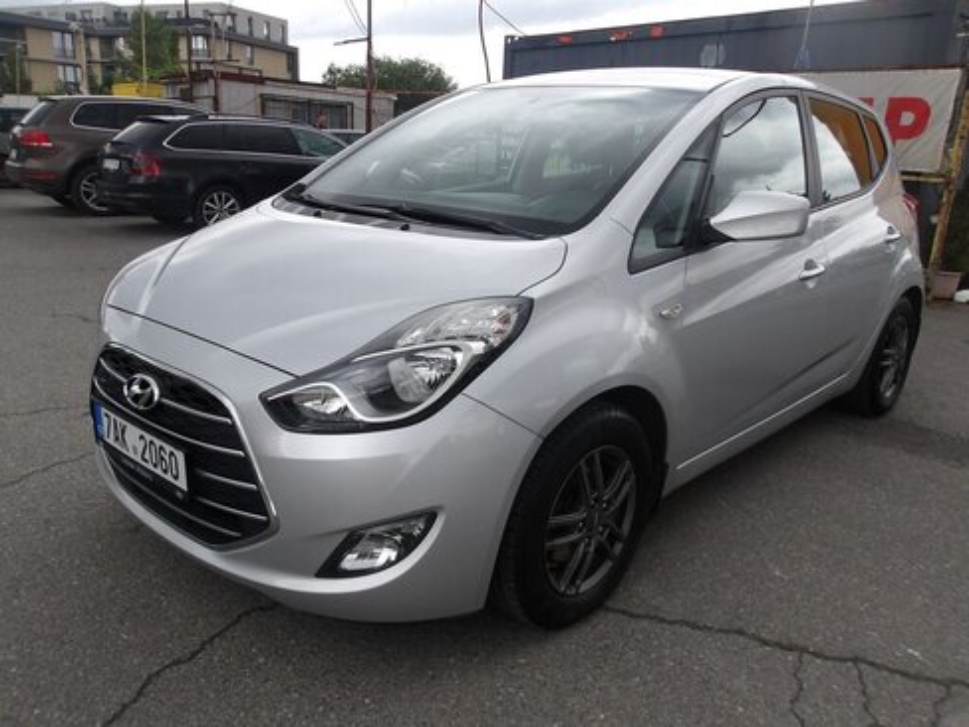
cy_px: 364
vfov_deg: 51.4
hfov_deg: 65.3
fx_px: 756
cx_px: 484
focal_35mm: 27
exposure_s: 1/241
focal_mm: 4.9
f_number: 3
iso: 100
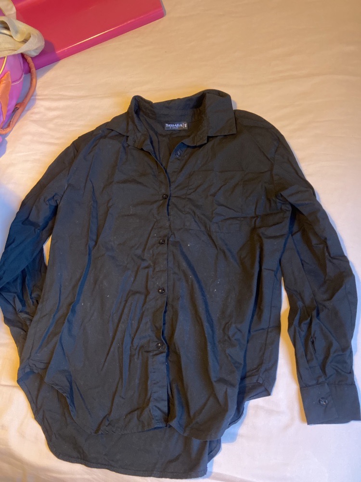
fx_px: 362
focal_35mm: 26
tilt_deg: -66.7
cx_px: 180
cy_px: 241
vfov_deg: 67.3
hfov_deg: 53.1
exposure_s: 1/33
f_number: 1.8
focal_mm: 4.25
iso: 500
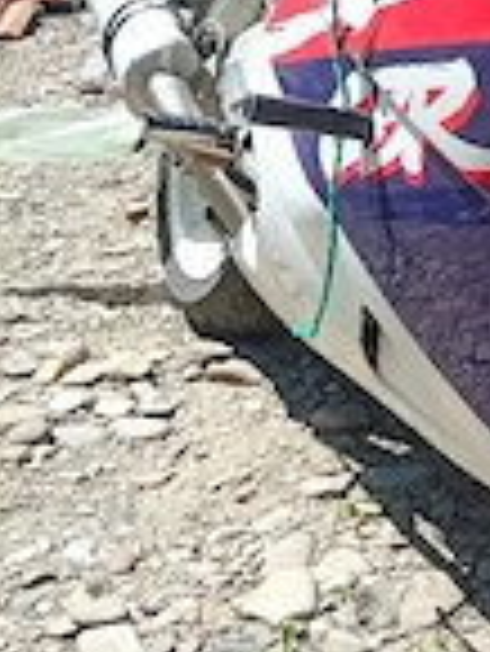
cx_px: 670
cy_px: 81
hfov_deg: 18.3
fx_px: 1395
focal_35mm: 74
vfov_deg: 25.6
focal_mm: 3.84
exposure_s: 1/1000
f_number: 1.8
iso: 50
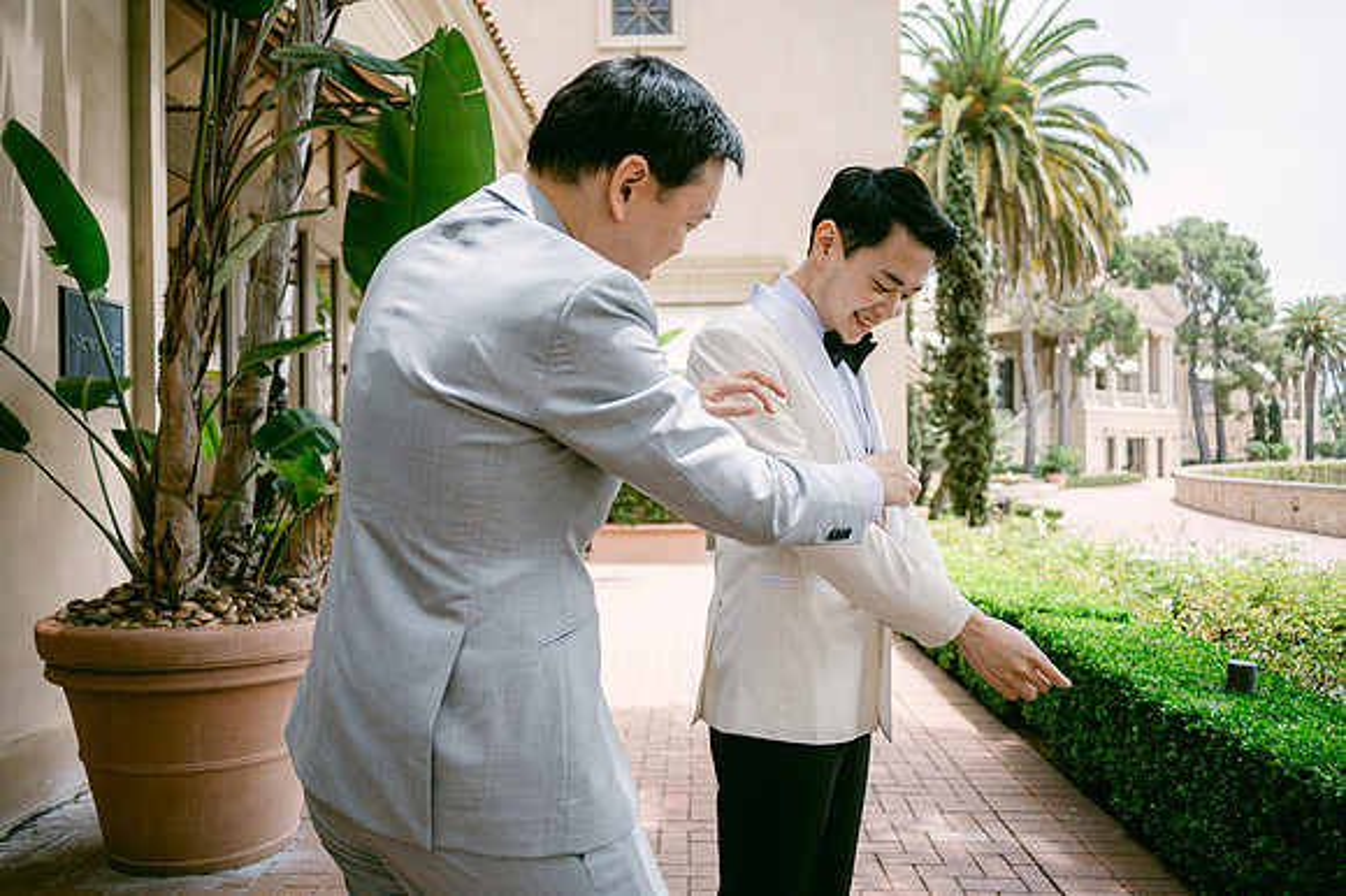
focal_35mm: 28
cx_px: 673
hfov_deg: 65.5
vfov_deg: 46.4
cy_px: 448
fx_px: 1046
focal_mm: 28
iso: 100
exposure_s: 1/1250
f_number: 2.8
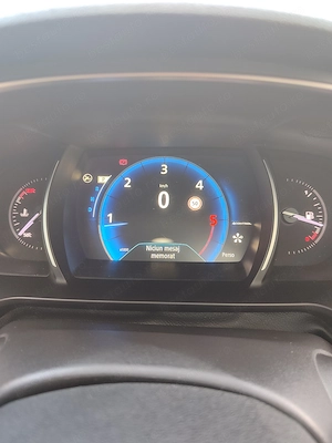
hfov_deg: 54.9
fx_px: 320
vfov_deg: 69.4
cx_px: 166
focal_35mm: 25
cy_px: 222
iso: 195
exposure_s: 1/40
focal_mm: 5.95
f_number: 1.89
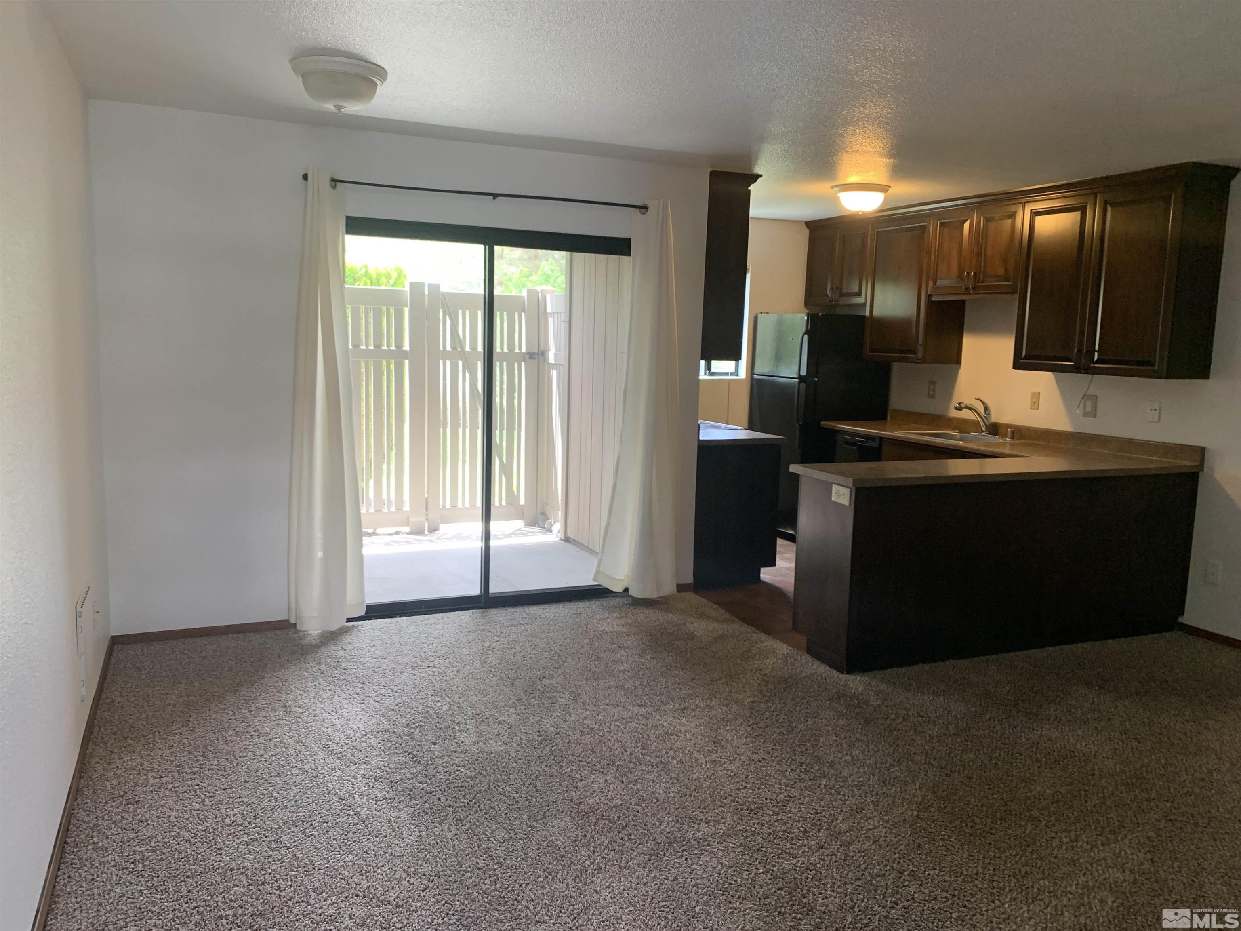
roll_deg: -2.0
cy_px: 466
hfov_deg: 67.3
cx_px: 620
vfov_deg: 53.1
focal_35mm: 26
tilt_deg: -4.9
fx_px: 932
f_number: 1.8
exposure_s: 1/62
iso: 100
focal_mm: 4.25
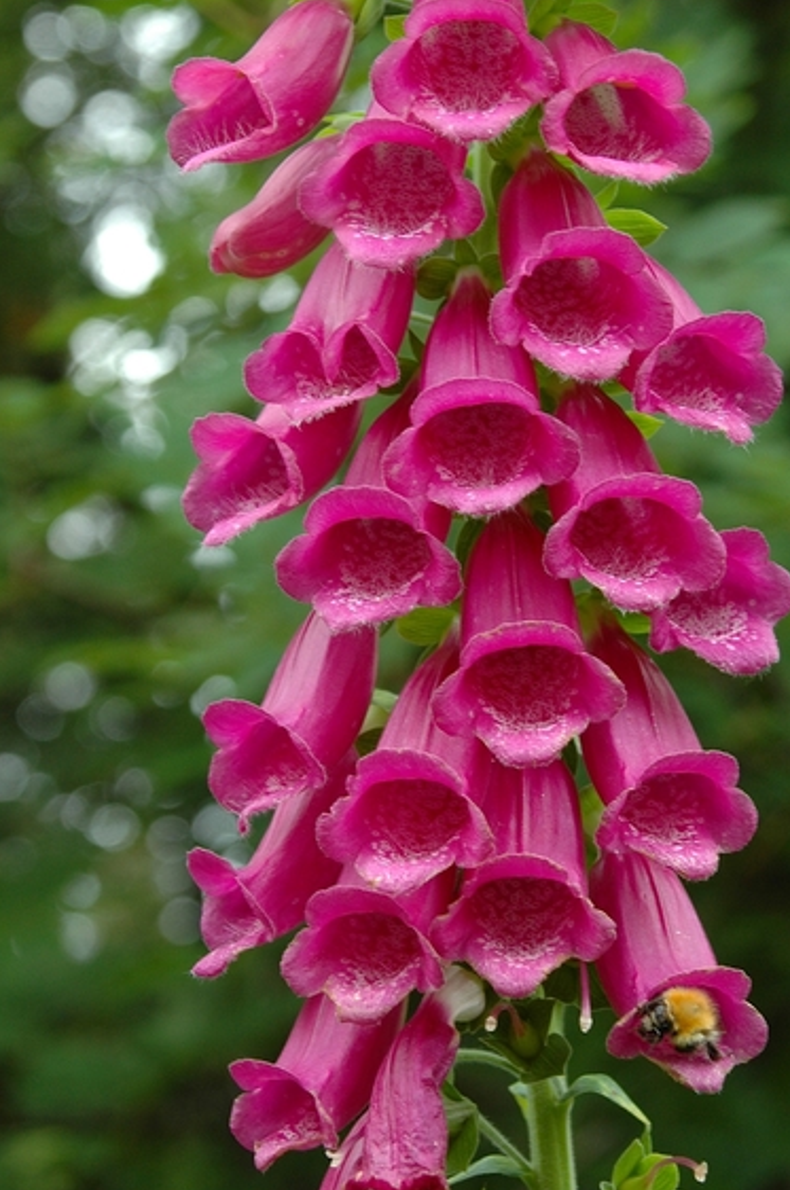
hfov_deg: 12.3
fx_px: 3665
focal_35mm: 111
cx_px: 518
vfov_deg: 18.4
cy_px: 574
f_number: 7.1
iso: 200
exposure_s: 1/100
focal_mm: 52
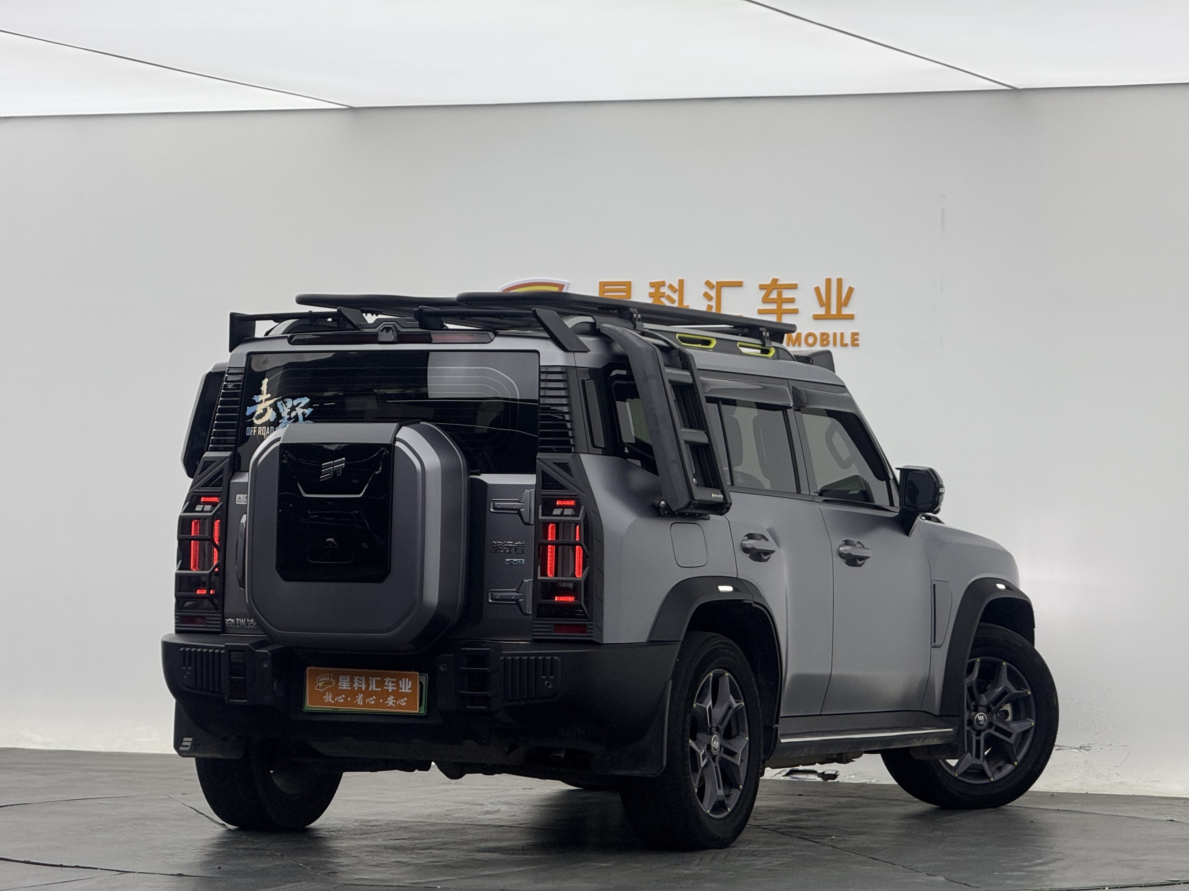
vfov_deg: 12.3
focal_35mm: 120
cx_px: 594
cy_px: 446
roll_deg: -1.0
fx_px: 4122
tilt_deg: +1.7
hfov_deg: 16.4
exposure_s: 1/100
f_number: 2.8
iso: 50
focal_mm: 15.66
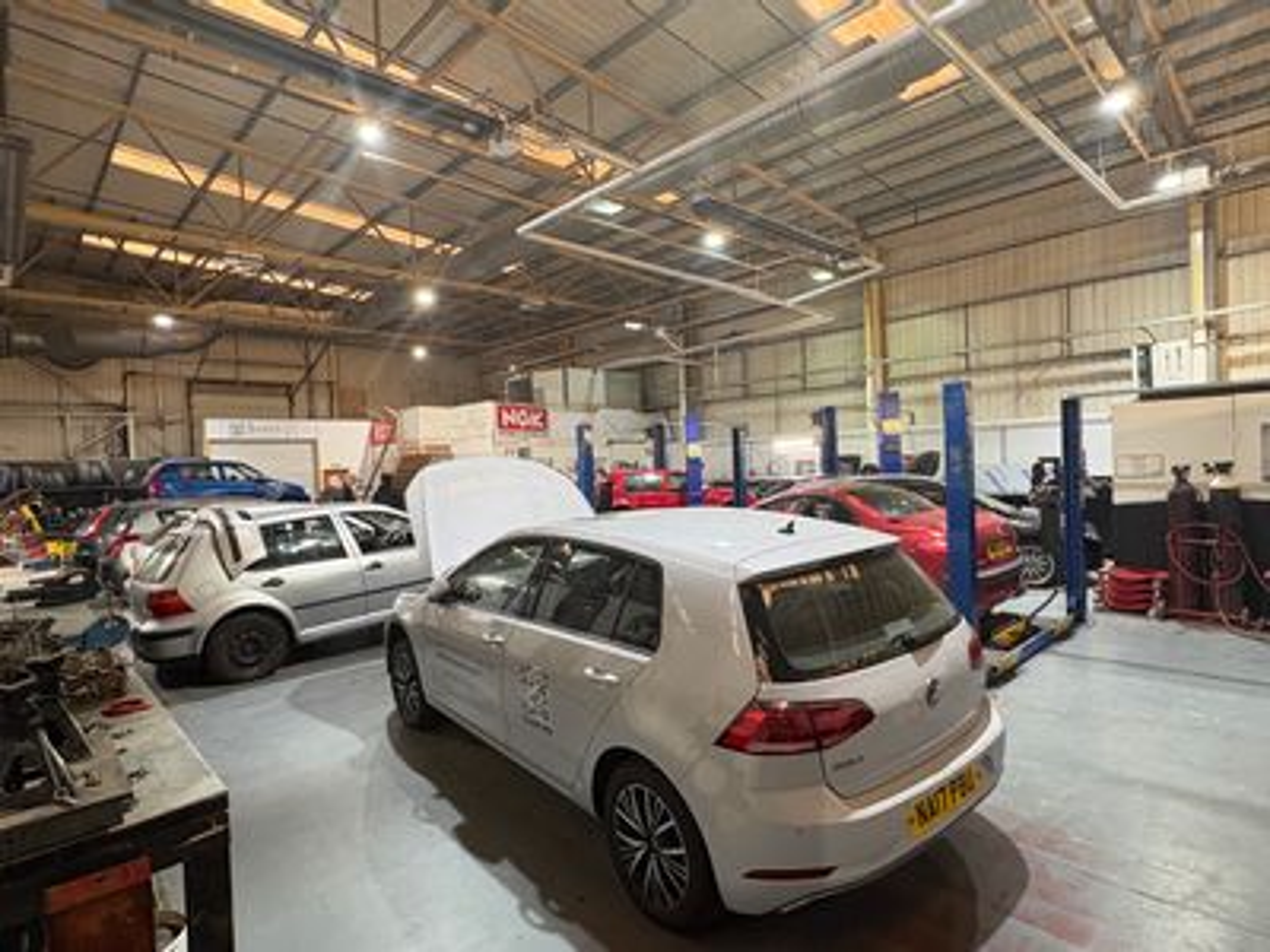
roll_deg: +1.5
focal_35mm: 14
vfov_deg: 85.7
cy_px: 476
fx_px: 514
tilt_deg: -0.8
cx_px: 635
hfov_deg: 102.1
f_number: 2.2
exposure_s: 1/50
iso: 250
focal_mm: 2.22
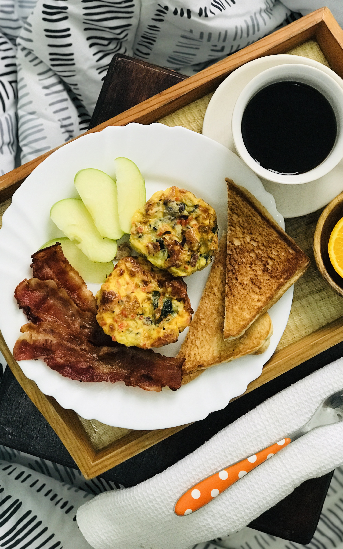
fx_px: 912
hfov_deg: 21.3
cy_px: 276
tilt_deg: -87.2
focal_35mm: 61
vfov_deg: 33.5
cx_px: 183
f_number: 2.8
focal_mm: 6.6
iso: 250
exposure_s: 1/60
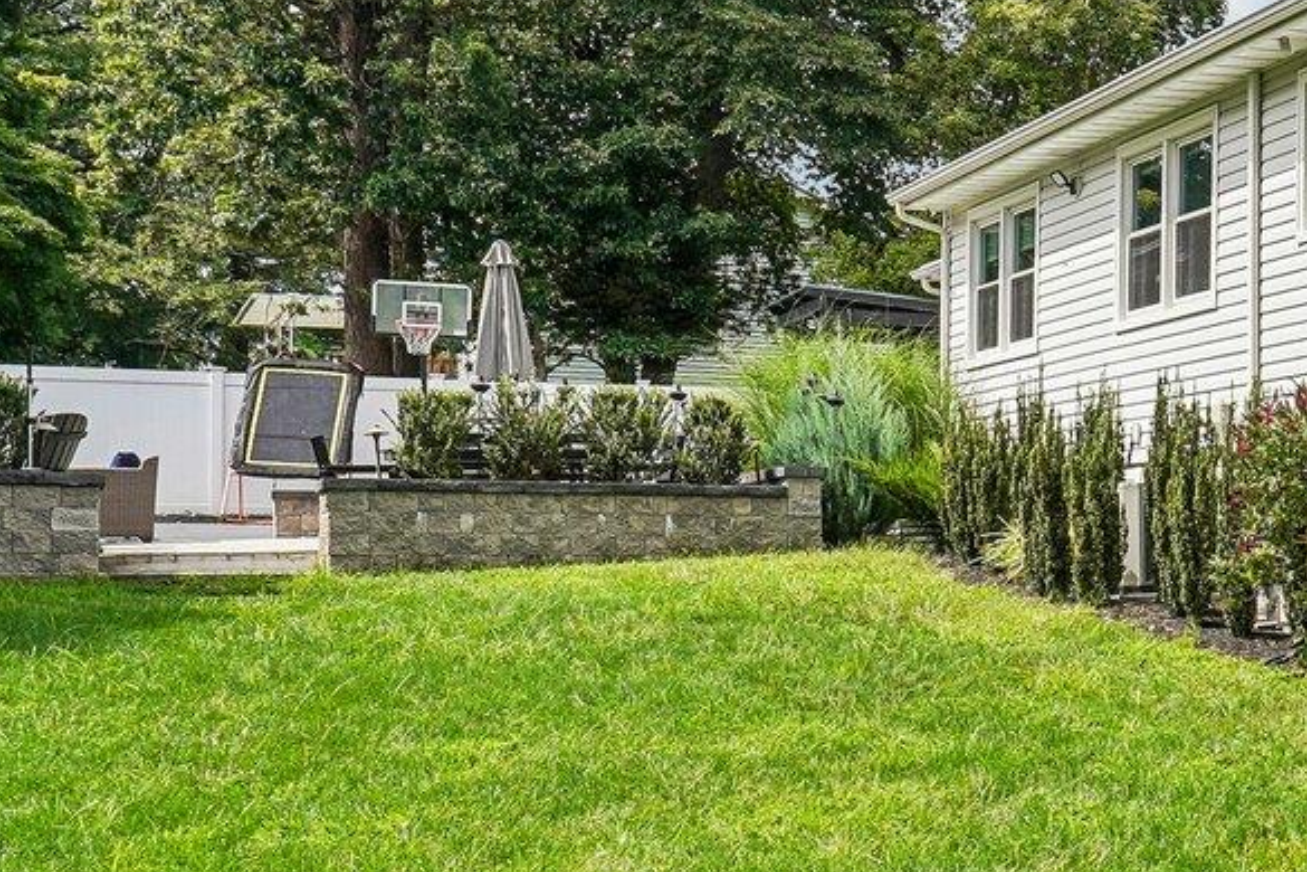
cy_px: 674
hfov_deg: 25.3
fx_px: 2287
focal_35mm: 63
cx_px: 1881
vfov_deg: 21.4
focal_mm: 18
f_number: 8
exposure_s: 1/250
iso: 100
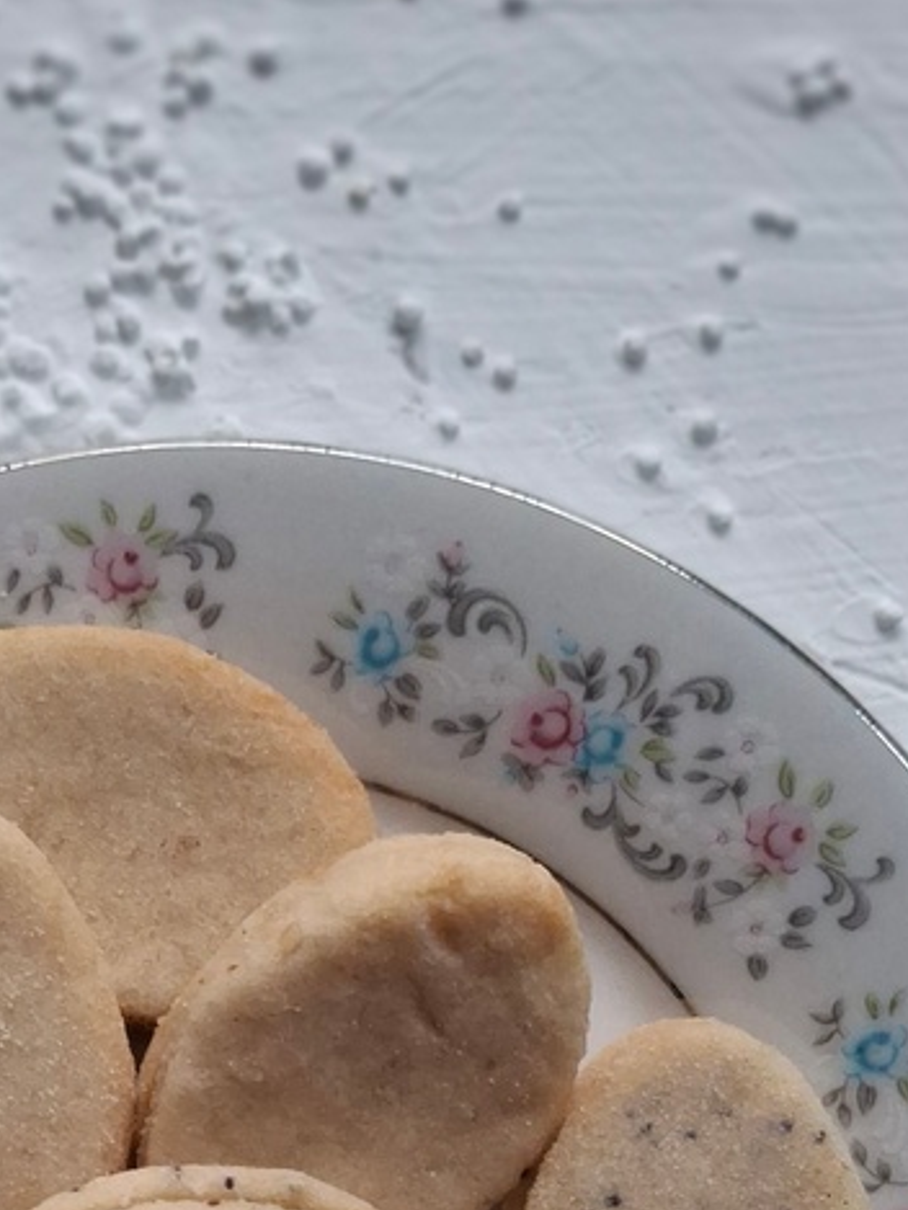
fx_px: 2237
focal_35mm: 64
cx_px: 206
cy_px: 1334
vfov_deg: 27.6
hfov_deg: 22.7
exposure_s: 1/33
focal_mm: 4.69
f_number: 1.8
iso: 320
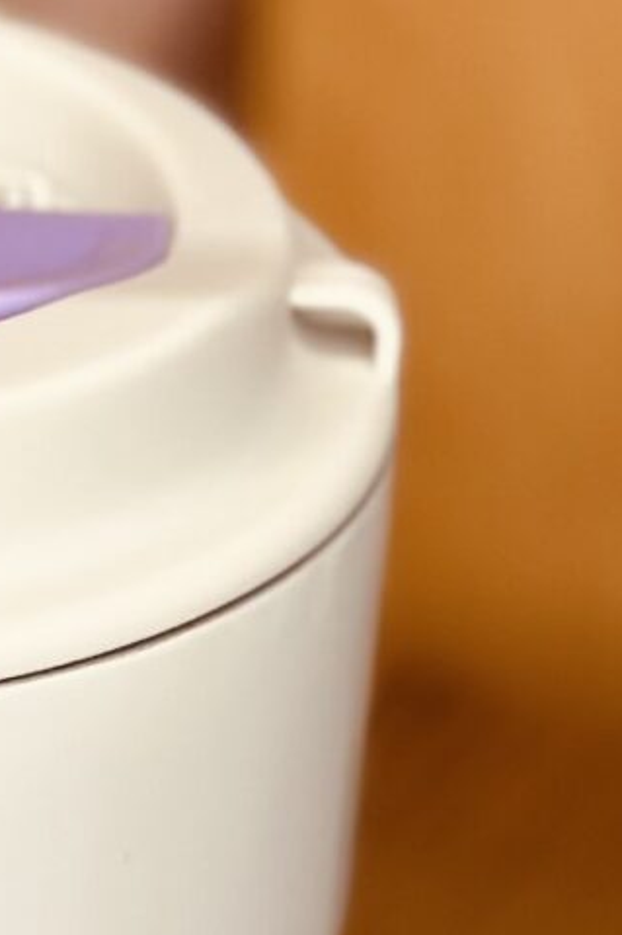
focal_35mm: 267
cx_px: -306
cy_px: 997
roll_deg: -0.4
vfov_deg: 7.7
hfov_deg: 5.1
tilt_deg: -30.4
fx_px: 6924
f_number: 1.78
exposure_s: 1/487
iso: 80
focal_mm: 6.86
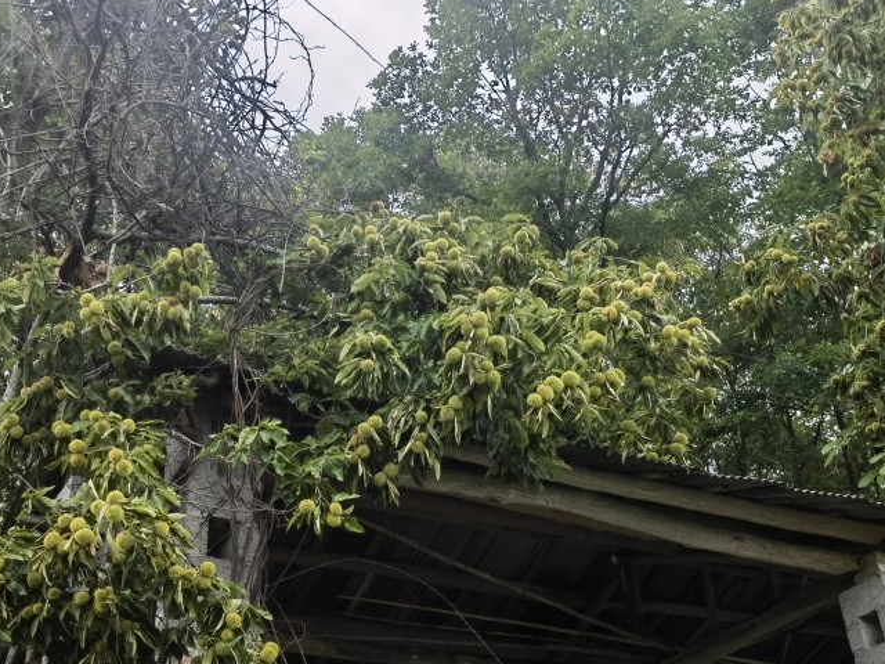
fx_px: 1278
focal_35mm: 50
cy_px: 371
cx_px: 398
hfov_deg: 38.1
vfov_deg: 29.1
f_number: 1.9
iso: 50
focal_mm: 6.67
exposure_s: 1/1138
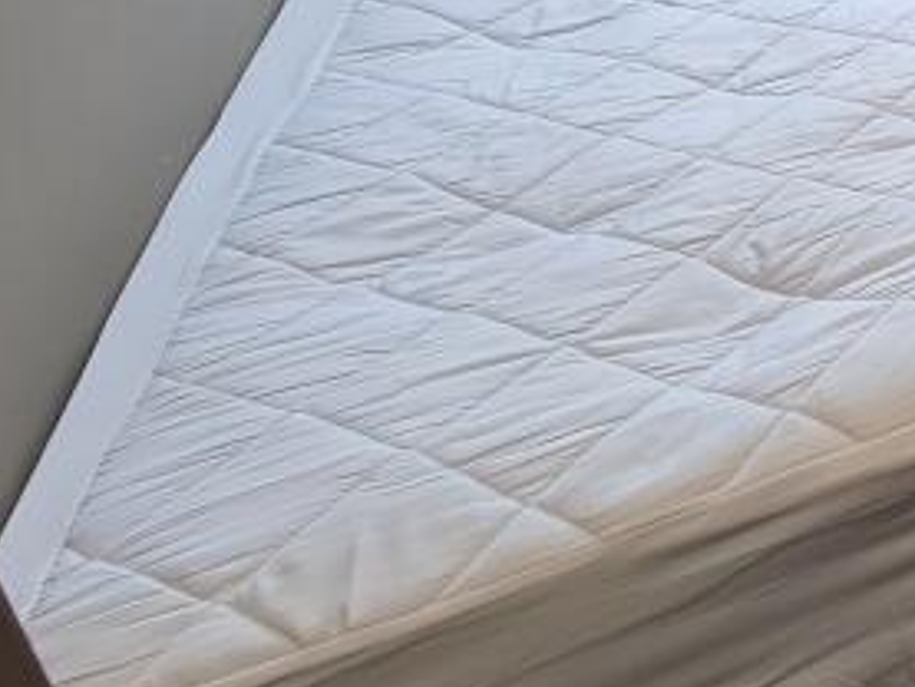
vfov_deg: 25.0
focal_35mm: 48
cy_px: -271
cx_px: 1658
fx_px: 1269
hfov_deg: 22.2
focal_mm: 2.2
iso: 80
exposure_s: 1/50
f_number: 2.2
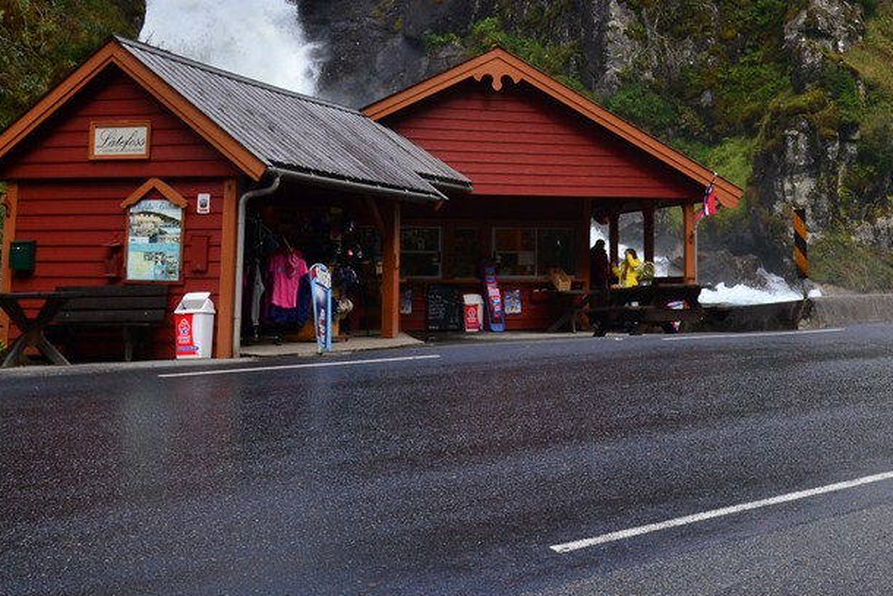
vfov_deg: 25.5
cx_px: 649
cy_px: 35
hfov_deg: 38.1
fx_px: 1265
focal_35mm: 51
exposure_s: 1/100
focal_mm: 18
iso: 200
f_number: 9
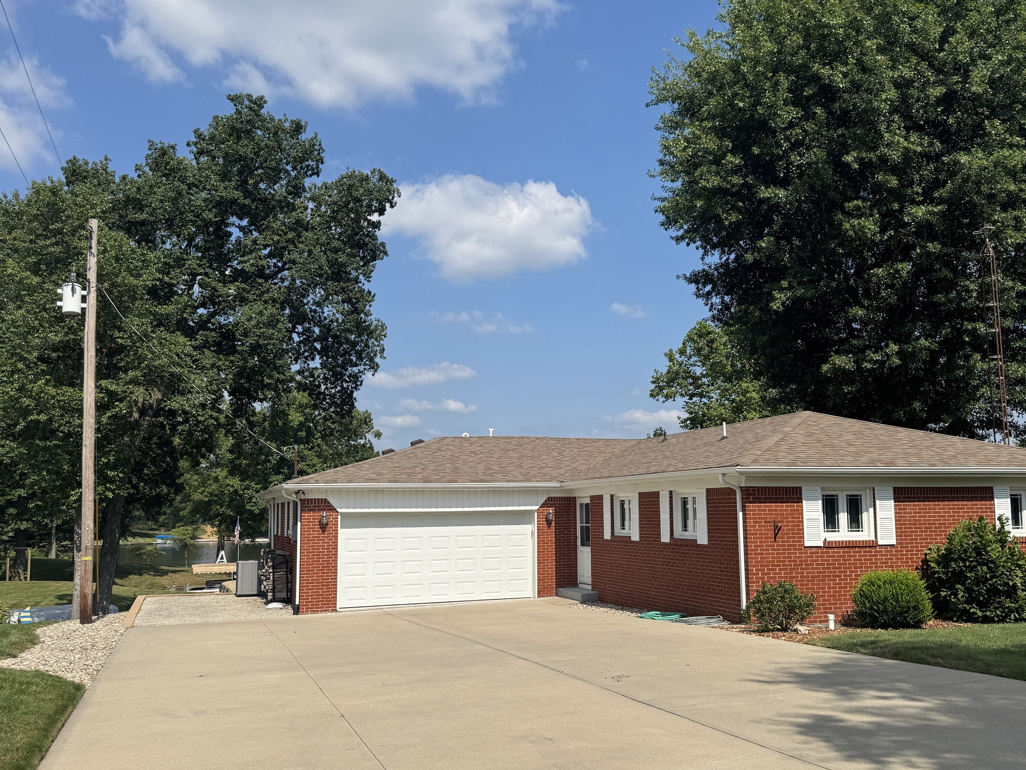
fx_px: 948
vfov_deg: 44.1
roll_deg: +0.6
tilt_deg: +4.7
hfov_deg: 56.7
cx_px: 569
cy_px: 418
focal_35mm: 32
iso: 80
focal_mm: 6.76
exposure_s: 1/6410
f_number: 1.78
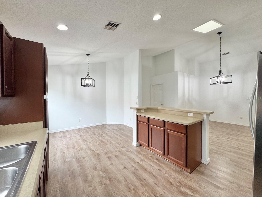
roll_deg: -0.2
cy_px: 98
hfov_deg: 102.1
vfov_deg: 85.7
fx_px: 106
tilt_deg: -0.9
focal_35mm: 14
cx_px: 131
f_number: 2.2
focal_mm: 2.22
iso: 125
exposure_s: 1/120
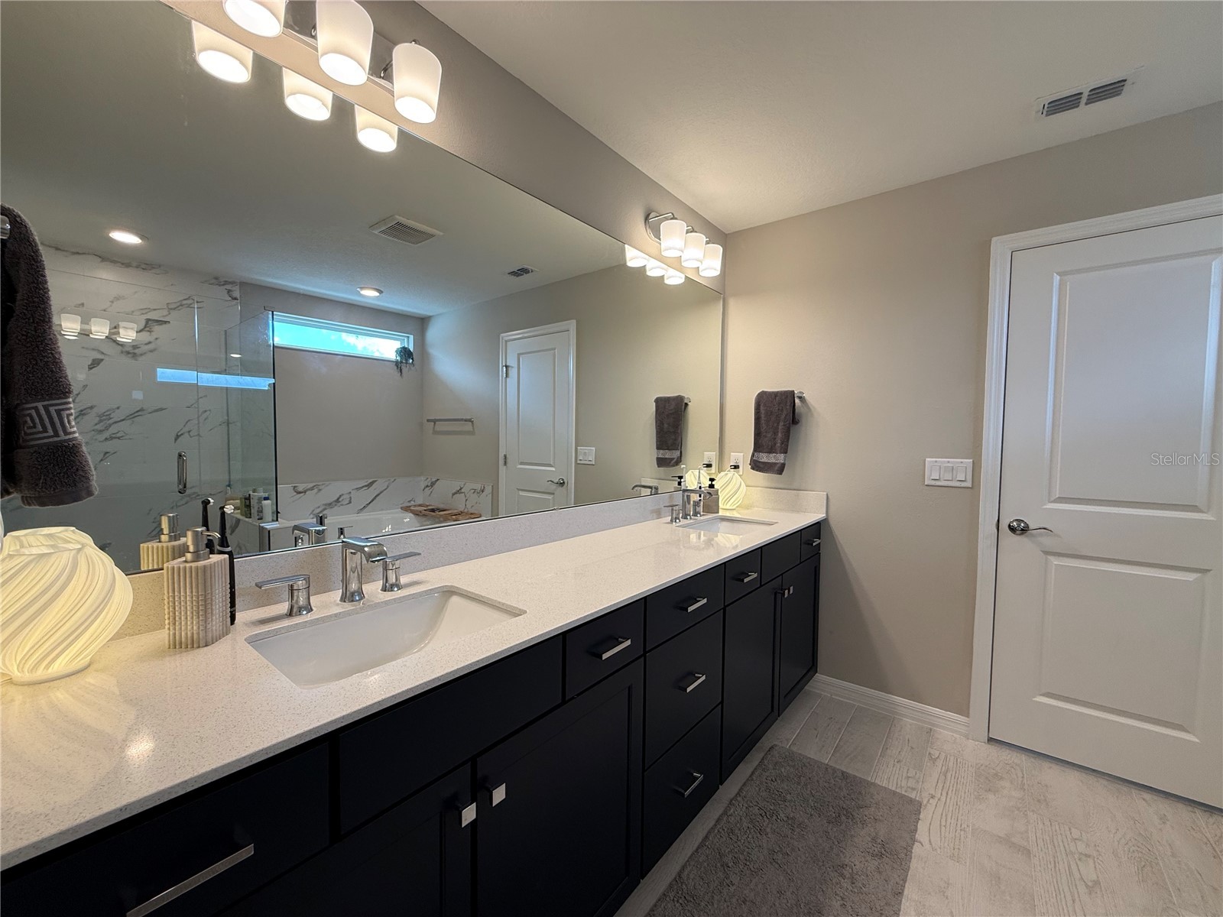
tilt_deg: -2.6
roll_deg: -0.5
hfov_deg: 102.1
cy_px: 458
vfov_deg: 85.7
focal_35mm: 14
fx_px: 495
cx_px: 612
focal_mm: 2.22
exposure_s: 1/120
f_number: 2.2
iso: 100
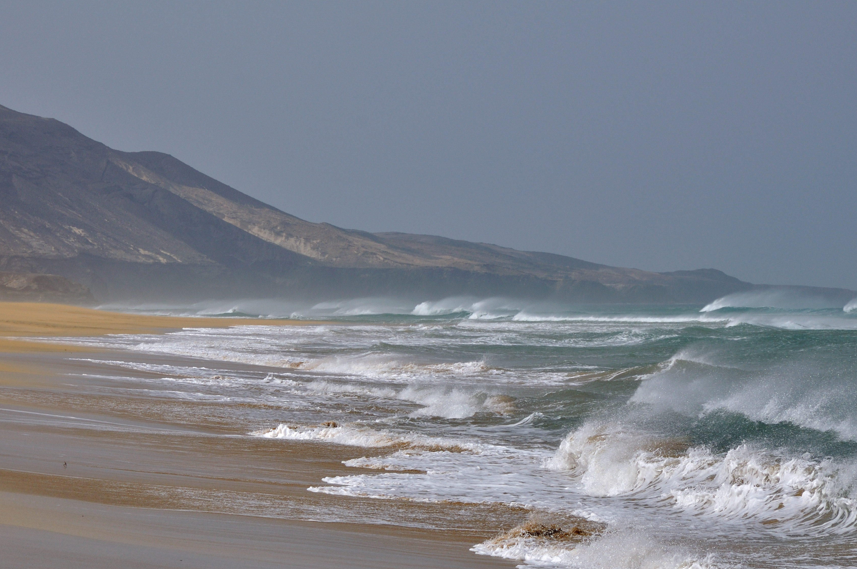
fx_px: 4747
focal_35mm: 200
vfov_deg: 6.9
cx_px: 432
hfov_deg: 10.3
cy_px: 350
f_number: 11
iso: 200
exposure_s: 1/500
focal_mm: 105
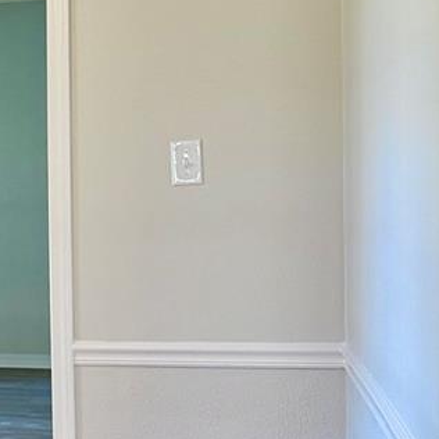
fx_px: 1478
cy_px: 267
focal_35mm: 103
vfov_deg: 16.9
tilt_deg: -3.1
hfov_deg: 14.9
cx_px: -335
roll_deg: +1.2
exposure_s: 1/120
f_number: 1.78
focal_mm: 6.76
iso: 250
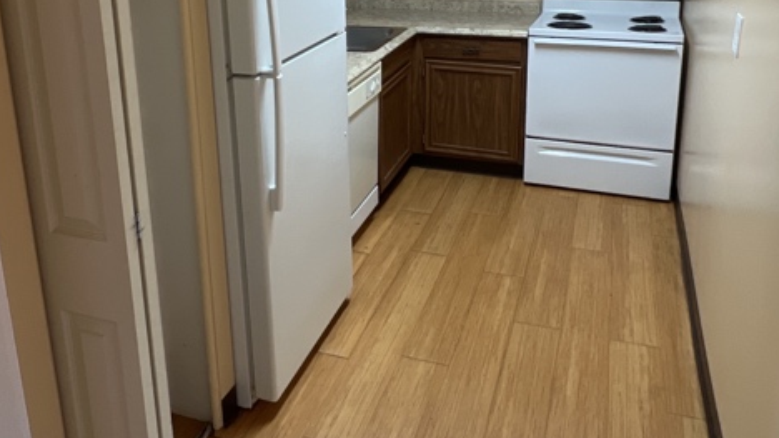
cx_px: 356
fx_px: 640
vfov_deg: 36.1
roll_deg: +1.6
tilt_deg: -14.6
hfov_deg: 62.5
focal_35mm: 31
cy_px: 70
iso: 80
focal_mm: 1.57
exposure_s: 1/30
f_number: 1.8
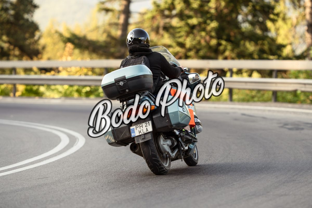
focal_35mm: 149
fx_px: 1287
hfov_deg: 13.8
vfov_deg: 9.2
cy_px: 114
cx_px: 156
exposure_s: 1/800
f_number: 2.2
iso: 200
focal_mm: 135
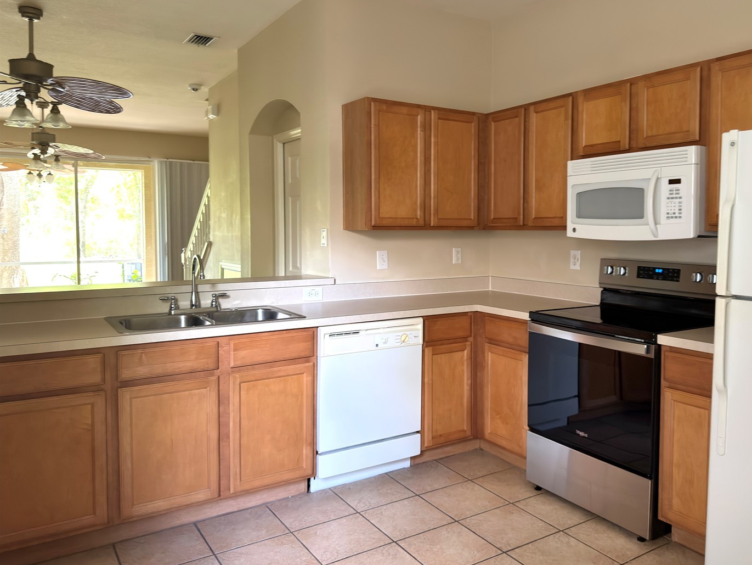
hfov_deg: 63.1
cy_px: 252
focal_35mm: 28
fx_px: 608
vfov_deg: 49.7
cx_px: 438
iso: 400
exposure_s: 1/40
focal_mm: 6.76
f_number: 1.78
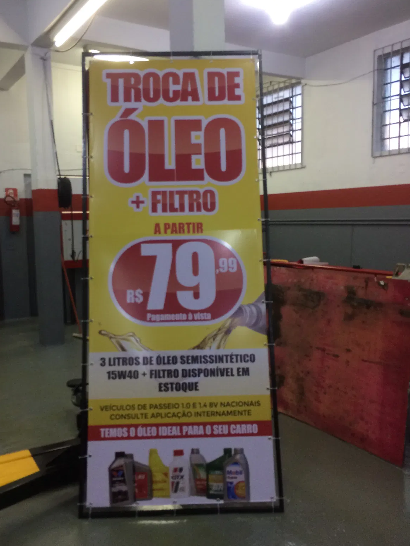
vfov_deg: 56.8
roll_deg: +1.9
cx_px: 186
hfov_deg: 44.1
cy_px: 268
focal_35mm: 32
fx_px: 505
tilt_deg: -8.8
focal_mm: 4.15
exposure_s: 1/30
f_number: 2.2
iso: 50
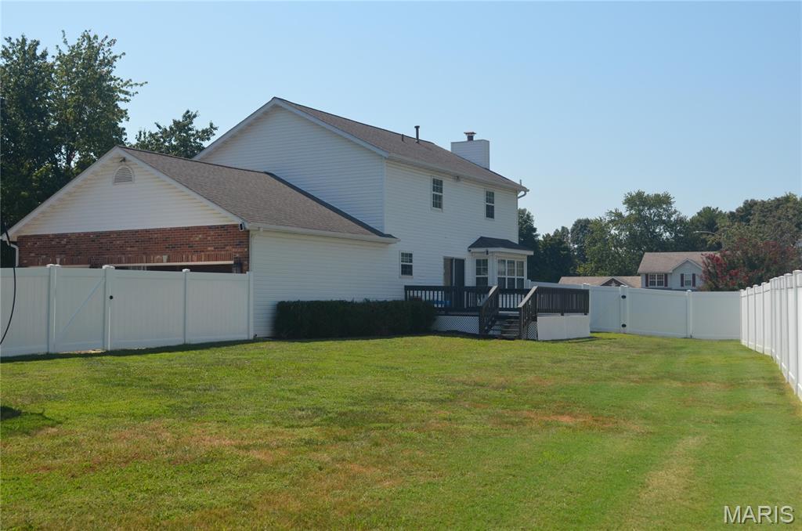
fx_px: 1000
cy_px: 266
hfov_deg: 43.7
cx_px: 401
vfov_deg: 29.7
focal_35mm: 45
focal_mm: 30
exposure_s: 1/1600
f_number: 6.3
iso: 400
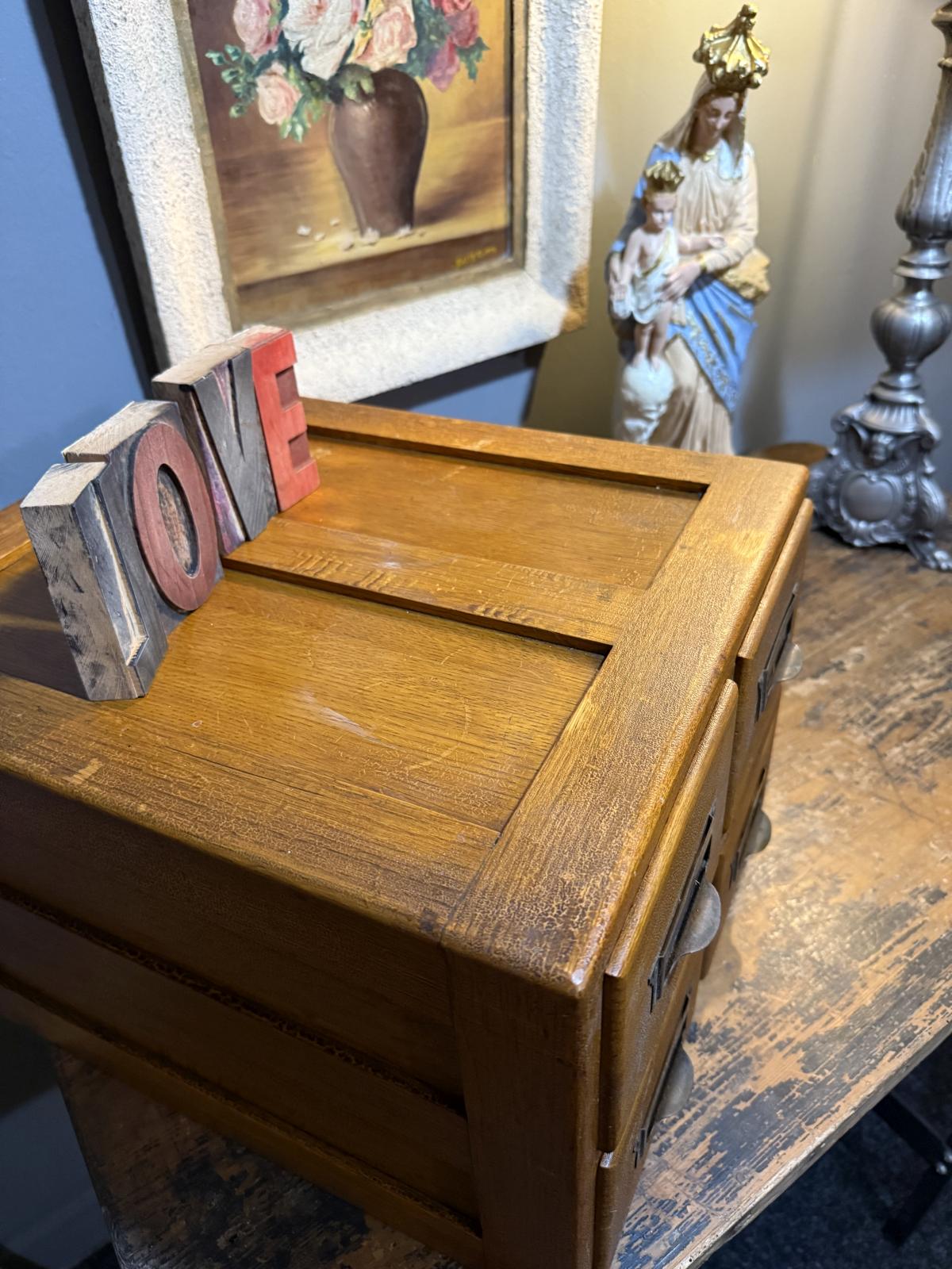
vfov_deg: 71.6
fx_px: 880
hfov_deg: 56.8
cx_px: 476
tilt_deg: -35.0
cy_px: 634
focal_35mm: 24
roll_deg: +4.9
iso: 640
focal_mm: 6.76
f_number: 1.78
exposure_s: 1/50
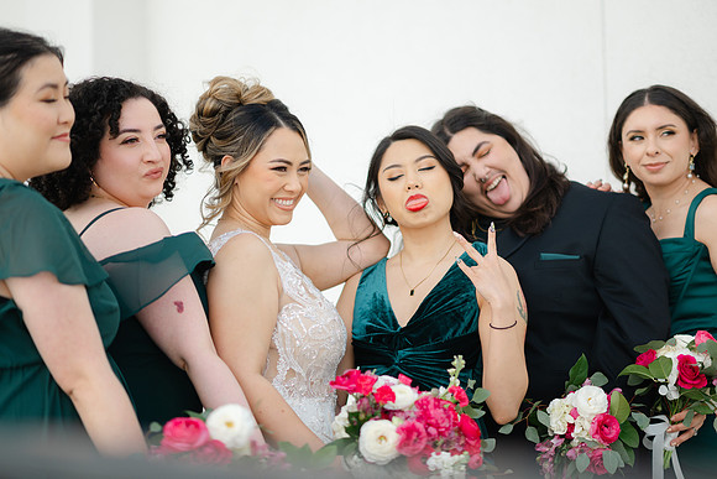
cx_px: 358
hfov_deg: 23.9
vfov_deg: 16.1
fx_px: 1693
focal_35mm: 85
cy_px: 240
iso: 80
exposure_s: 1/3200
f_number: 1.8
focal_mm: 85
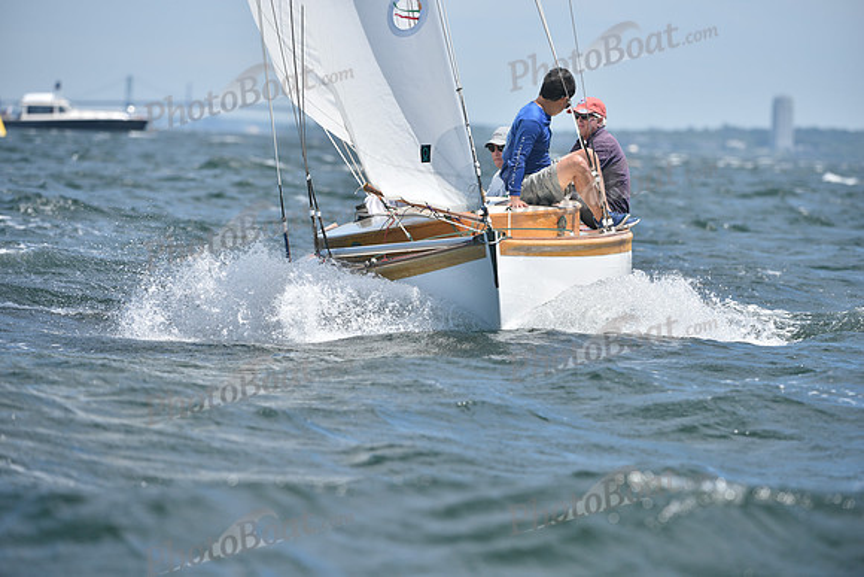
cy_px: 288
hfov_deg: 7.1
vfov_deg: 4.7
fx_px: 6961
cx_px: 432
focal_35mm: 290
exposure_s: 1/1250
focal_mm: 290
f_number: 5.6
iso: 250
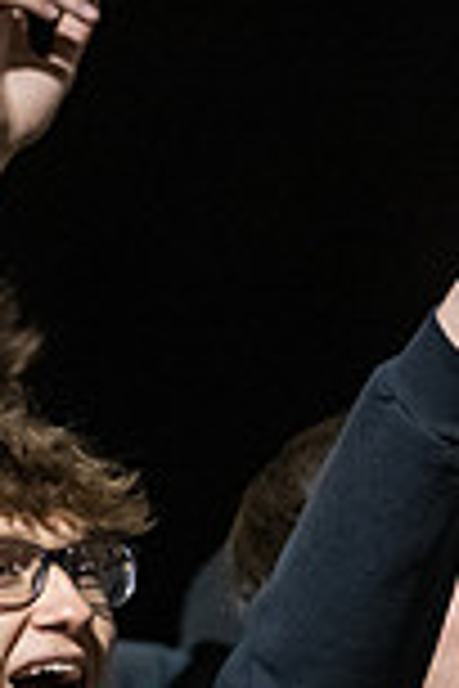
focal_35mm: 1140
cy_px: 758
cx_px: 504
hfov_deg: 1.2
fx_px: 21801
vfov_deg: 1.8
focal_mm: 300
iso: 8000
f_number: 2.8
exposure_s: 1/500
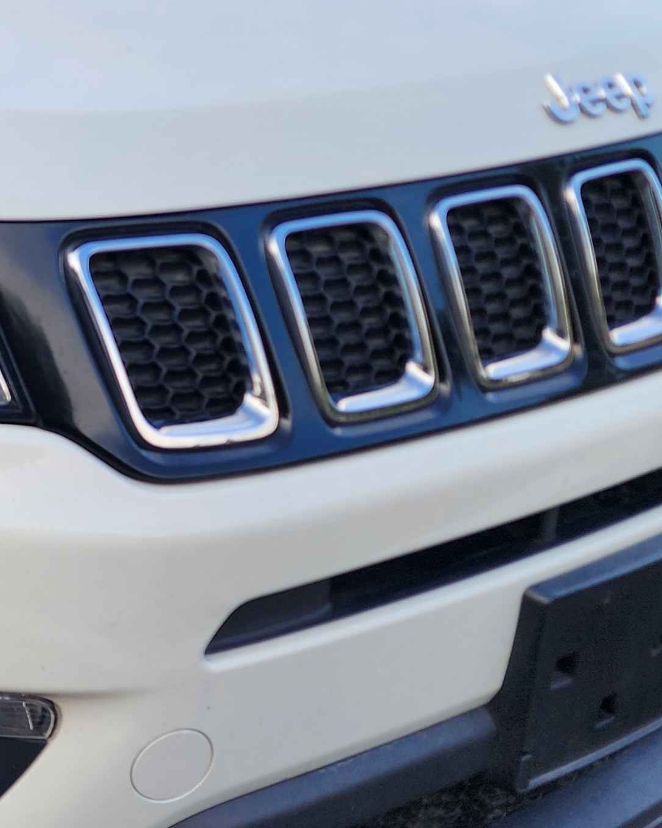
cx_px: -204
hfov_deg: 21.0
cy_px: 339
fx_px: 1617
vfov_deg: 28.7
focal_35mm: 66
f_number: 1.8
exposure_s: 1/212
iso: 12
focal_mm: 6.4
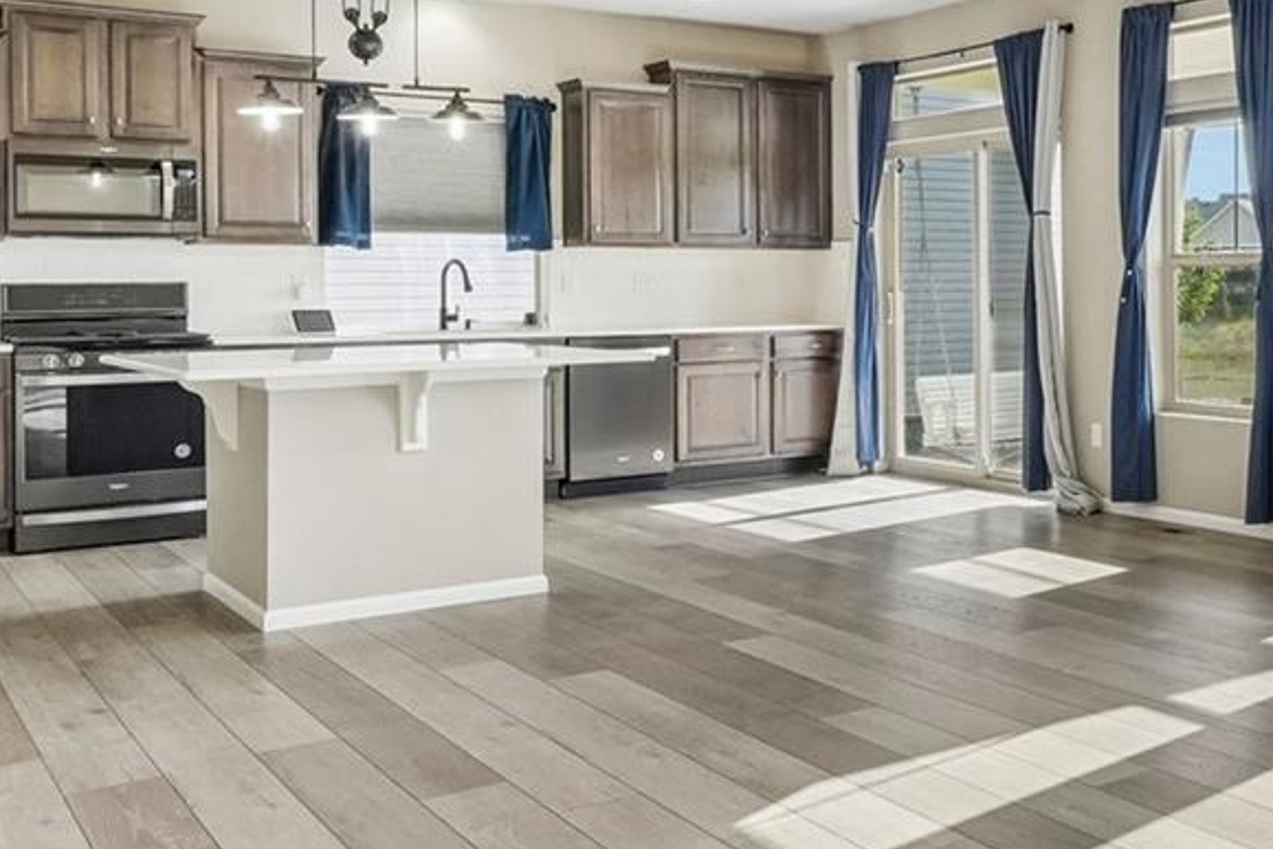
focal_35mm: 42
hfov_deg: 43.5
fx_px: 1485
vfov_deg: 31.6
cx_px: 1073
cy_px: 284
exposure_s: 1/100
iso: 800
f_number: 8
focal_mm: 10
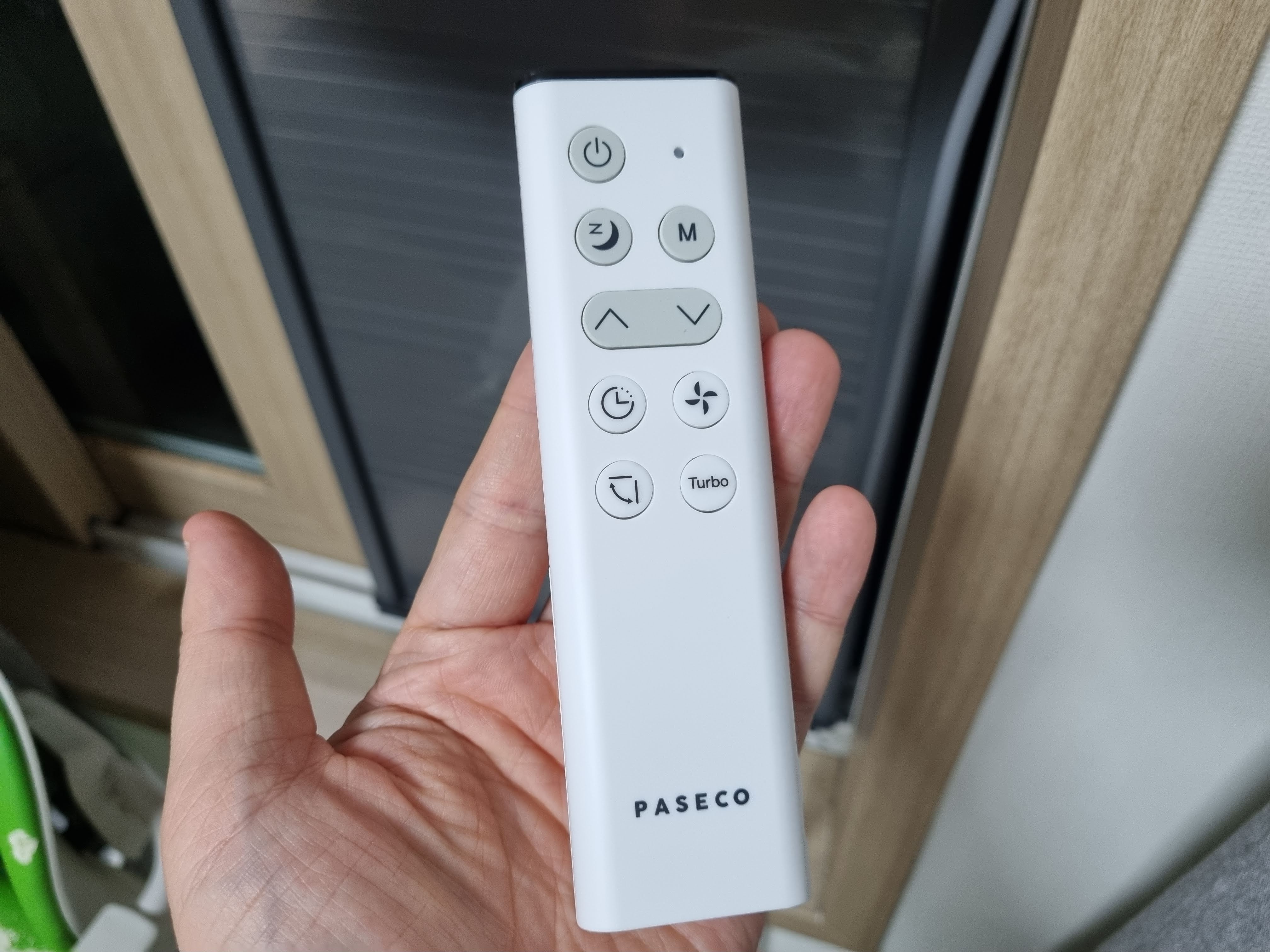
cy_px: 476
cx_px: 635
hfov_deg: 67.3
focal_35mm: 26
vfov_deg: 53.1
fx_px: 954
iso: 320
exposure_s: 1/120
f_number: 1.8
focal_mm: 5.4
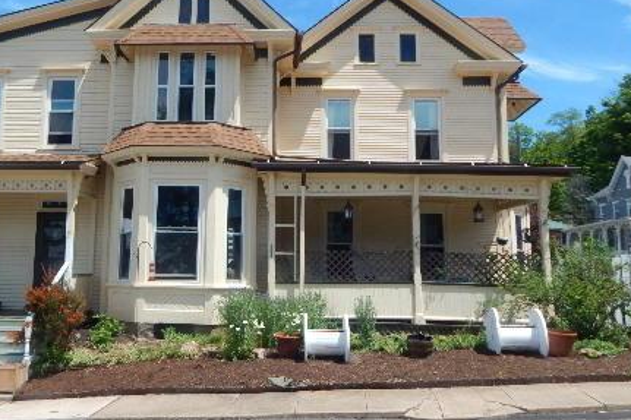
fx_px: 596
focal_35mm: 34
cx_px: 246
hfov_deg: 55.3
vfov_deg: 38.8
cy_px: 190
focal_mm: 4
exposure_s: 1/400
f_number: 6
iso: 125
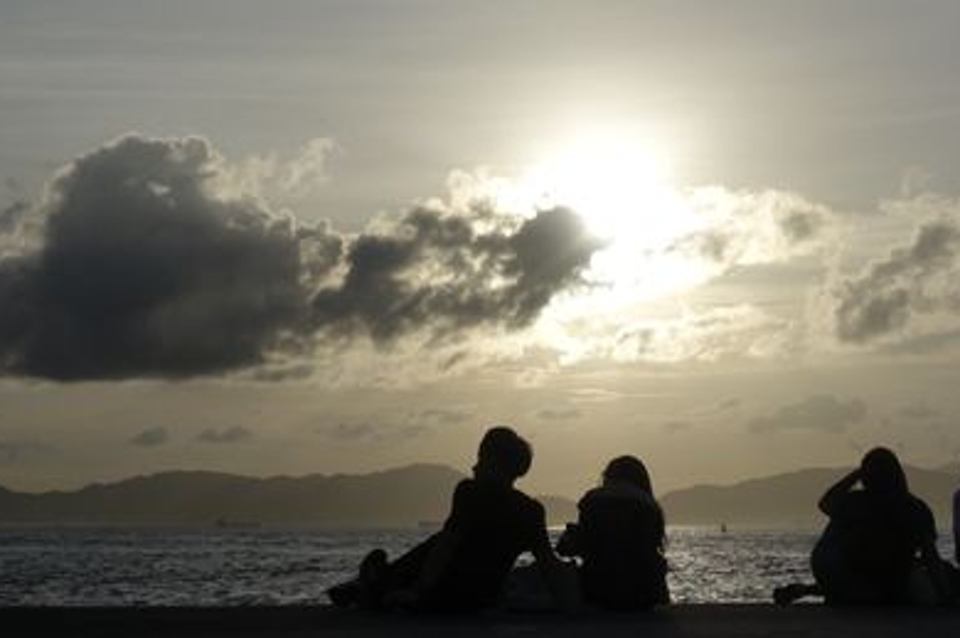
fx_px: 2450
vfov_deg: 14.8
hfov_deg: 22.2
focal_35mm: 92
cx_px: 537
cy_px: 282
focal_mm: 25.7
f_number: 8
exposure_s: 1/1600
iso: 125
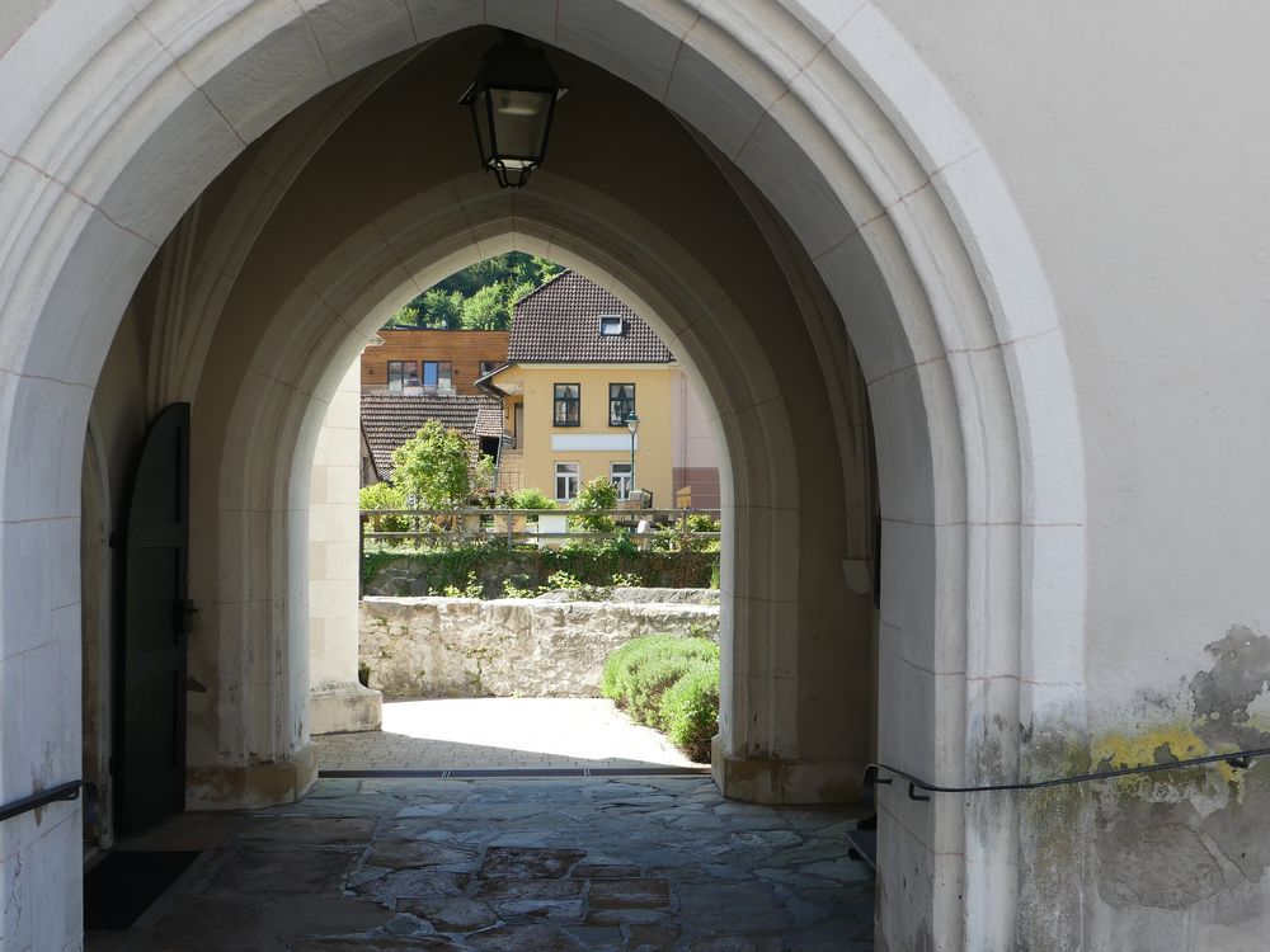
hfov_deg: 40.4
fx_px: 1724
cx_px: 635
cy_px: 476
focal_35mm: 47
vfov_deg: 30.9
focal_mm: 8.4
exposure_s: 1/250
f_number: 4
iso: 100
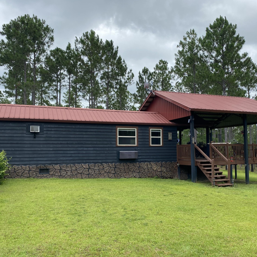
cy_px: 129
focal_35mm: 31
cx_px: 139
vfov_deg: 52.5
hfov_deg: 52.5
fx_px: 260
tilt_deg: +1.0
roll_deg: -0.4
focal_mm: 4.25
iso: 32
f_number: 1.8
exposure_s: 1/871
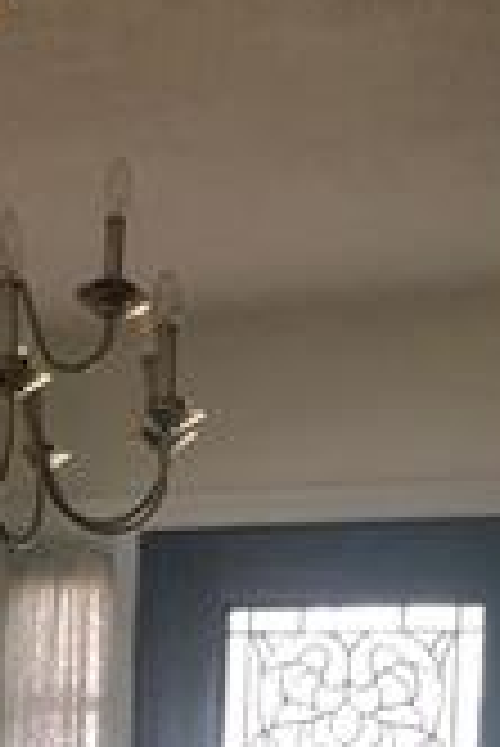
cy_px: 842
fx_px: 1746
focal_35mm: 84
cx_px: 72
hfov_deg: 16.1
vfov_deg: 22.7
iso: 25
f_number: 1.8
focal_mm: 3.99
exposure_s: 1/30
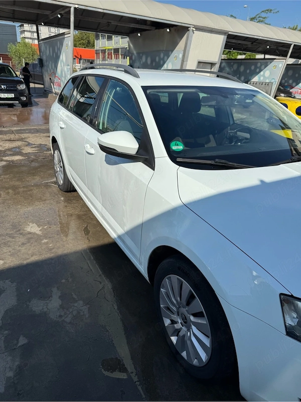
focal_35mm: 24
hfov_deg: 56.8
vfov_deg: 71.6
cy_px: 201
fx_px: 278
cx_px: 150
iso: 80
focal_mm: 6.76
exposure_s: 1/5814
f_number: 1.78
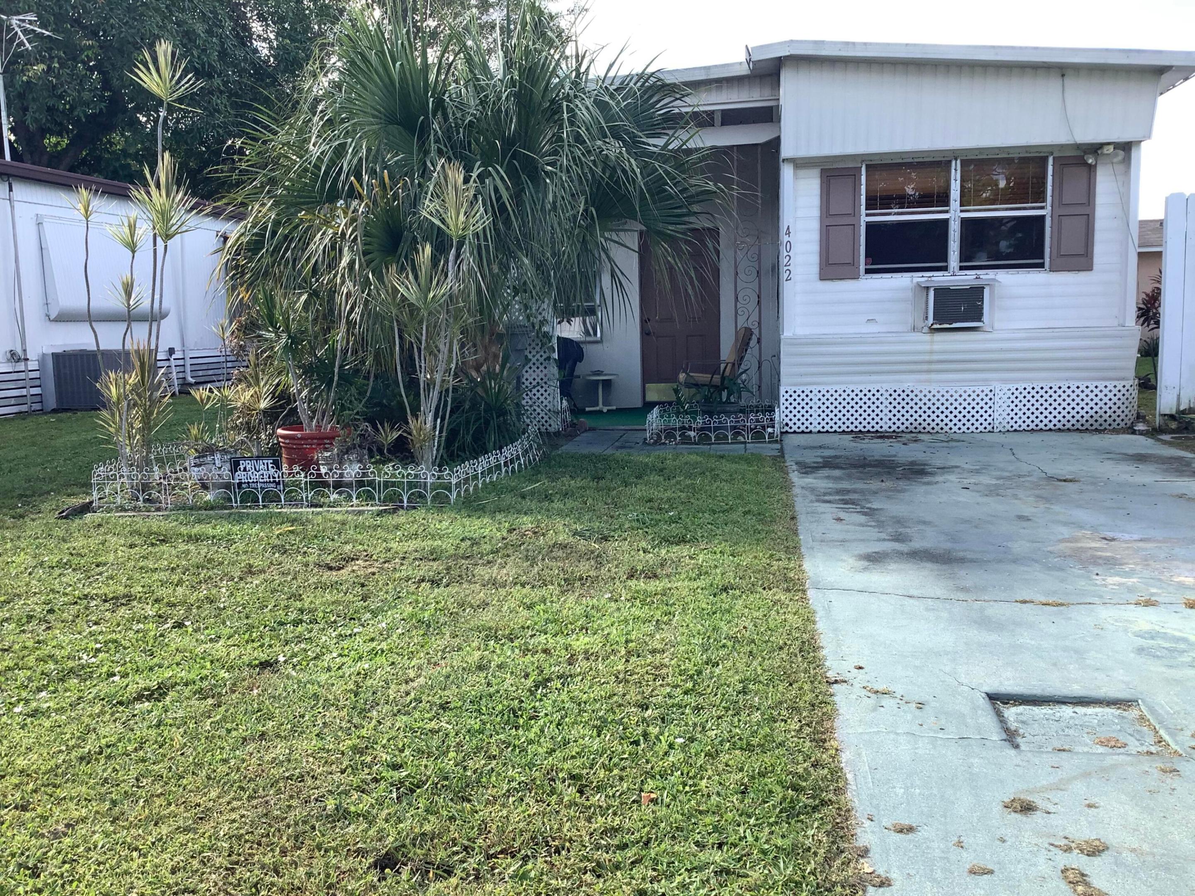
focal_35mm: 31
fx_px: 1070
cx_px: 598
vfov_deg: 45.4
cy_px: 448
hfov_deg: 58.4
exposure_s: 1/303
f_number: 2.4
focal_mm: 3.3
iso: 25
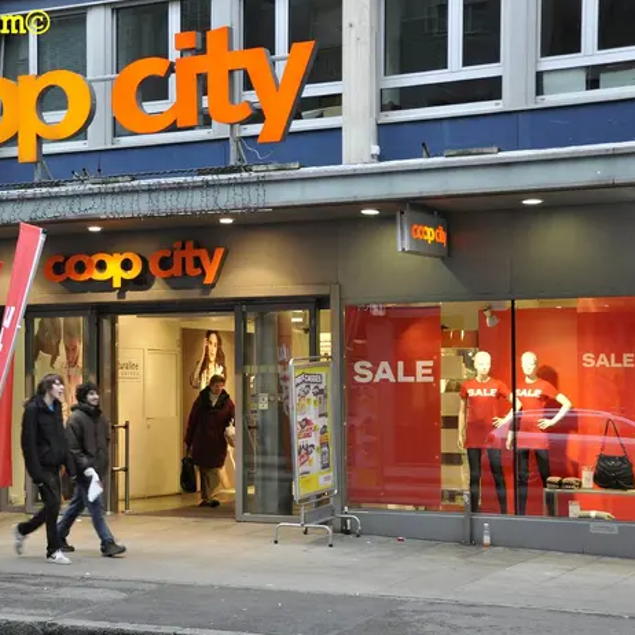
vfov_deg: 21.4
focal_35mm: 81
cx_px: 190
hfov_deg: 21.3
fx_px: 1681
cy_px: 318
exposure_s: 1/50
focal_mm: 42
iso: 800
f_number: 4.8
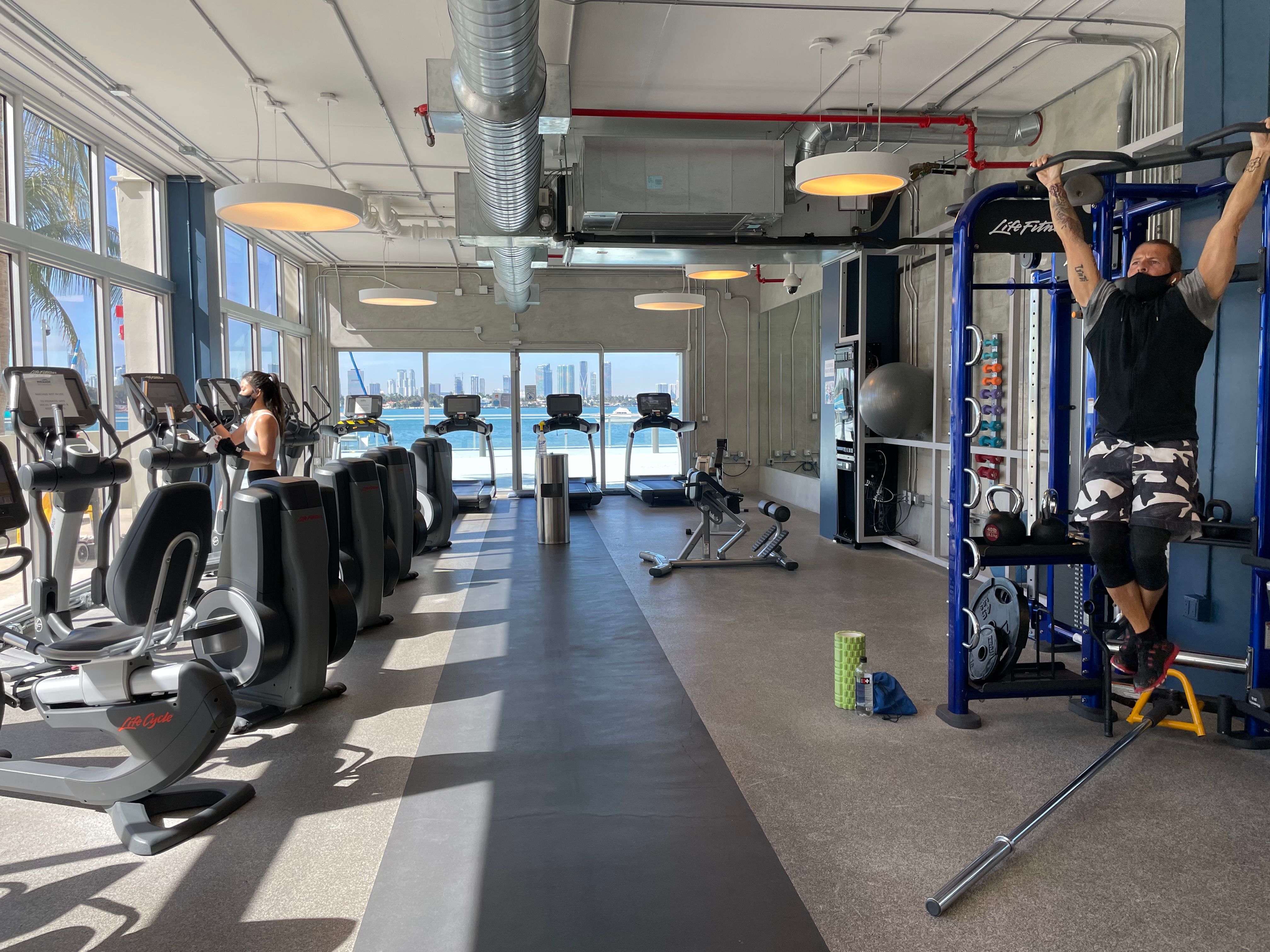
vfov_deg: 53.1
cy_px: 476
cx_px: 635
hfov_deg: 67.3
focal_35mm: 26
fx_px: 954
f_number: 1.6
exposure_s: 1/259
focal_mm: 4.2
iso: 32
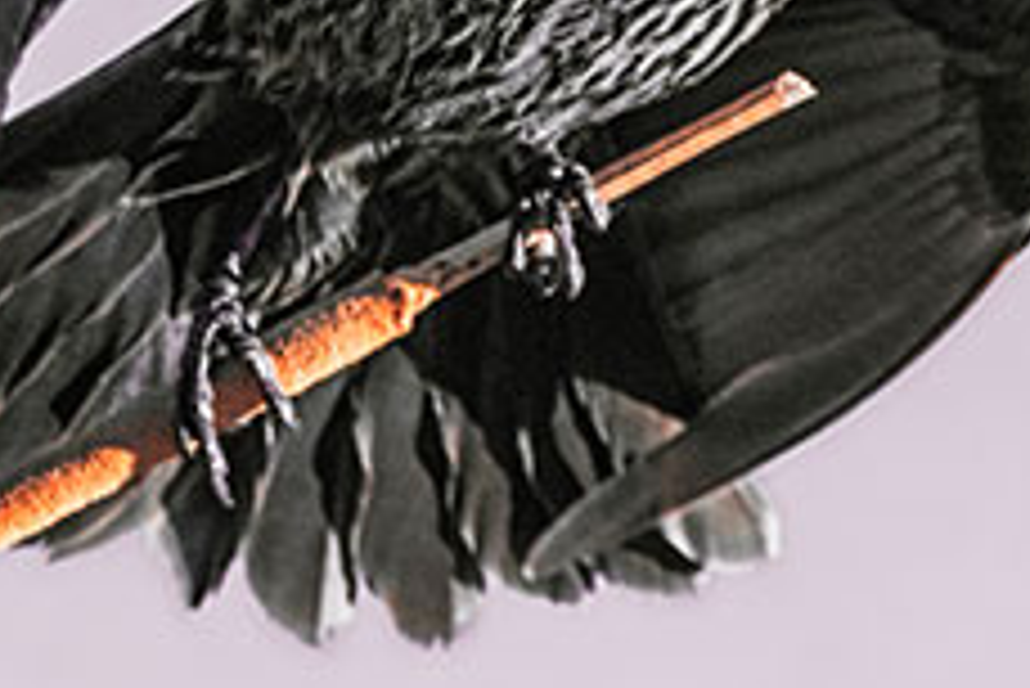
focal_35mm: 2288
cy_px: 25
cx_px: 274
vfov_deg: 0.6
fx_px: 65501
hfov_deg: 0.9
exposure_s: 1/4000
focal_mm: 1050
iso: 3200
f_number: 12
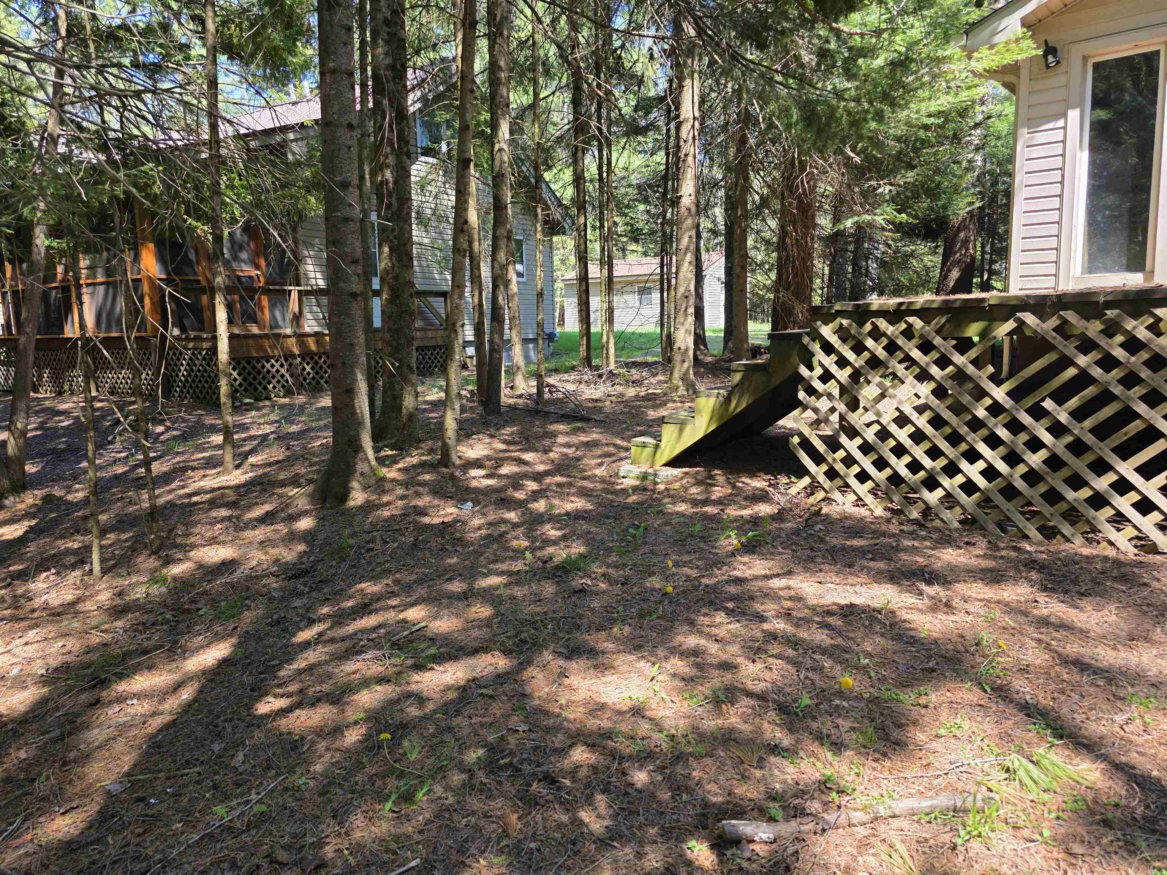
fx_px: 775
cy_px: 438
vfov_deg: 58.9
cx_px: 584
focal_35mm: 23
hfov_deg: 73.9
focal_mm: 6.3
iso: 50
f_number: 1.7
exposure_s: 1/359
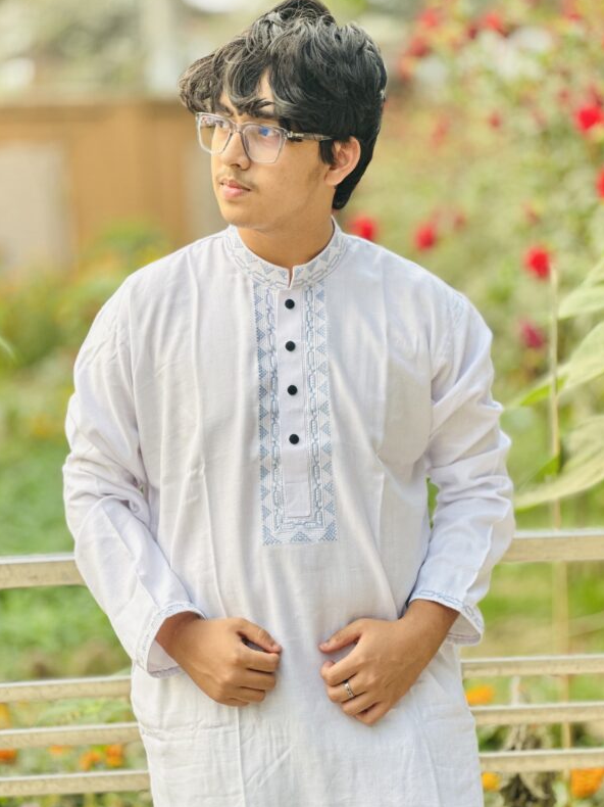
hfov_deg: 18.9
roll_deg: +1.7
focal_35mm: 78
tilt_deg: -5.8
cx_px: 303
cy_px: 401
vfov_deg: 25.0
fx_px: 1816
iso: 125
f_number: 2.8
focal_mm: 9
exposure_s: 1/121
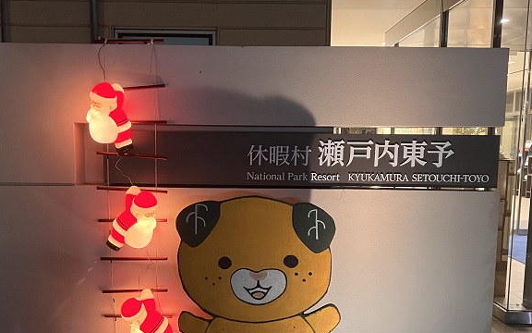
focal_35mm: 39
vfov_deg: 32.6
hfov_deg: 50.4
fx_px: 565
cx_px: 249
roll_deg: -0.7
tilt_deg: -6.3
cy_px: 205
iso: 500
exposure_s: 1/44
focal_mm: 5.7
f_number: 1.5
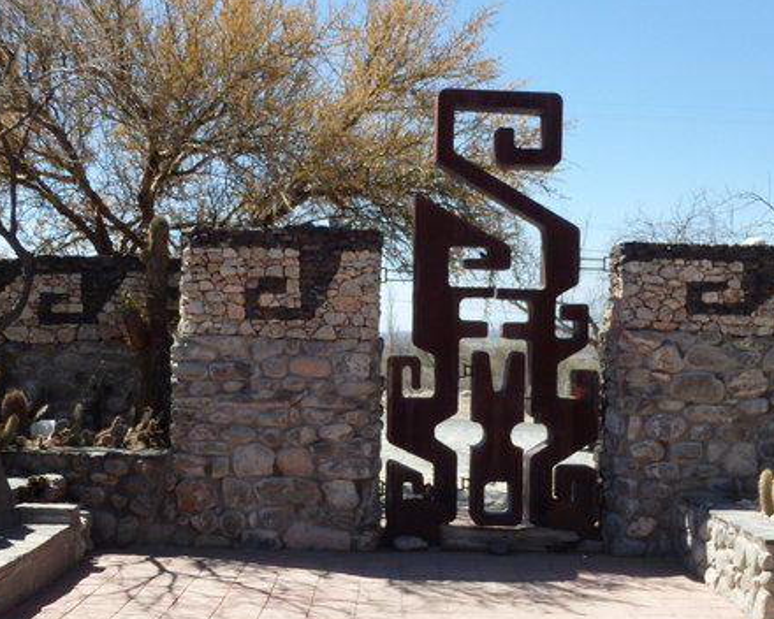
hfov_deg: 36.6
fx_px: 1168
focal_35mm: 51
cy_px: 321
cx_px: 419
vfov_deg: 29.7
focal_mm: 8.3
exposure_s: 1/500
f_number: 4.9
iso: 125
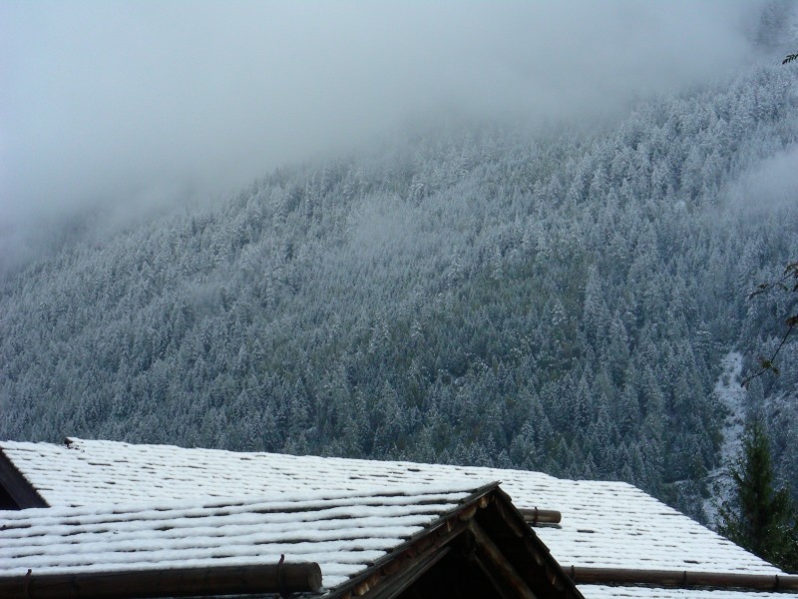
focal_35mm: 99
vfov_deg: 14.9
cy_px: 300
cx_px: 399
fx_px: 2282
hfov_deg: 19.8
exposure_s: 1/570
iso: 100
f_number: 5.6
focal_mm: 16.5
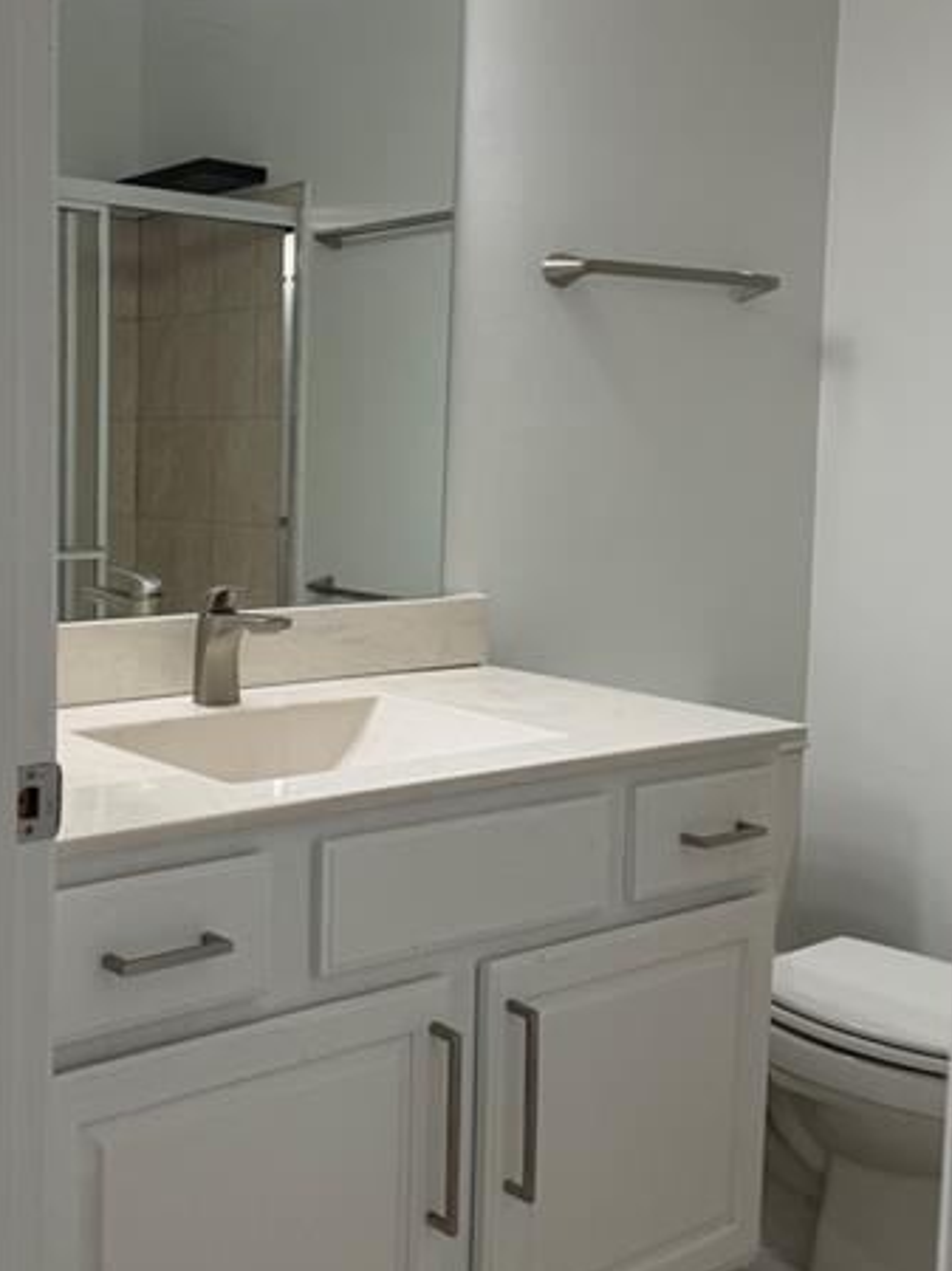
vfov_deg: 45.7
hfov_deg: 34.4
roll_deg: -0.8
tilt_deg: -4.8
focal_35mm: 41
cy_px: 562
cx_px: 251
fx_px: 1505
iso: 100
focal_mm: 6.76
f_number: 1.78
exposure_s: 1/313
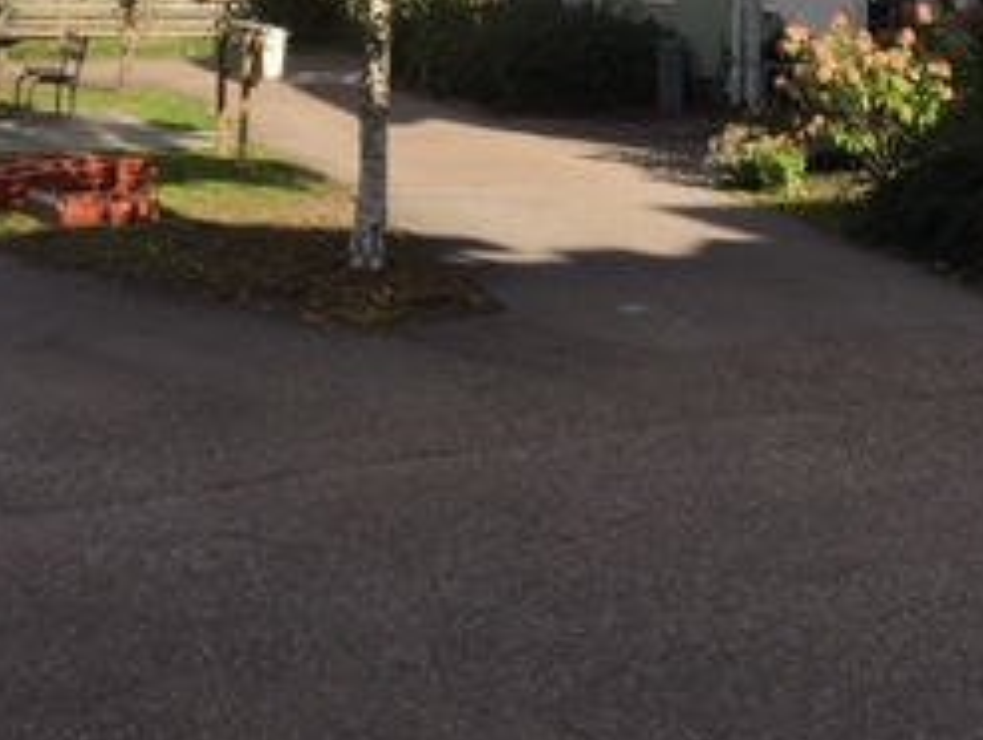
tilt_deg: +3.1
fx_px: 2133
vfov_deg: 18.7
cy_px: -135
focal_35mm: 75
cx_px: 712
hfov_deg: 25.7
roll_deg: -1.1
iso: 25
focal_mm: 4.15
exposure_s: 1/1054
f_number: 2.2
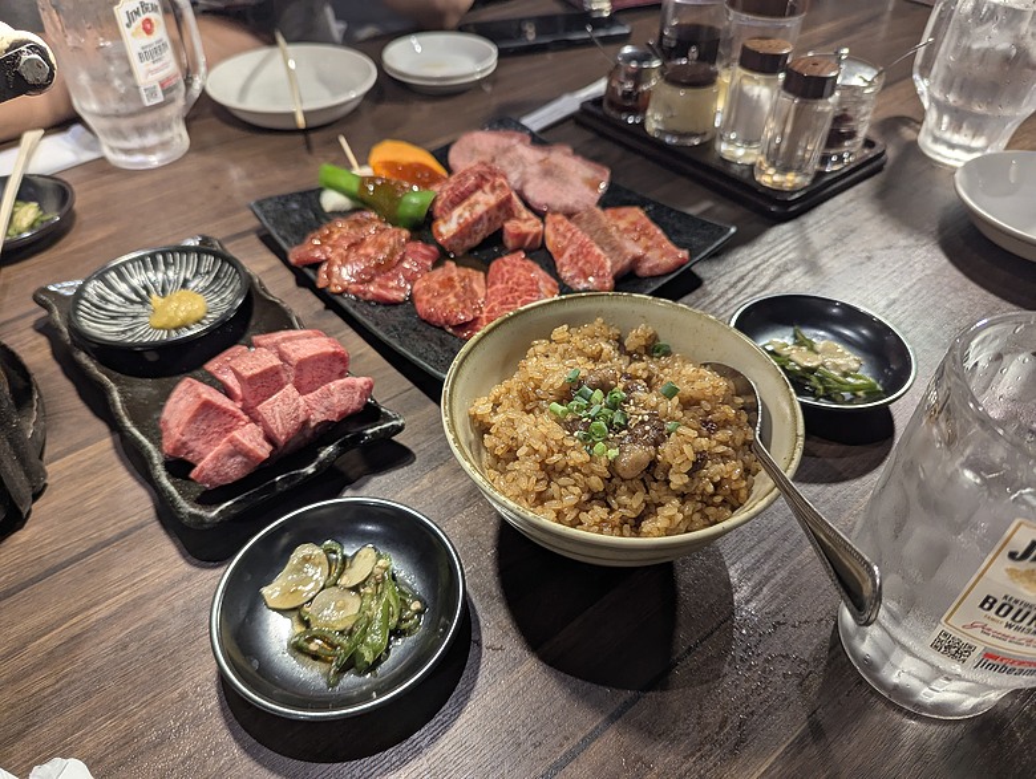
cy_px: 390
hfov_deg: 71.5
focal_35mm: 24
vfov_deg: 56.9
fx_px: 719
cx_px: 518
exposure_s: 1/107
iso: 403
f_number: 1.85
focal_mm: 6.81
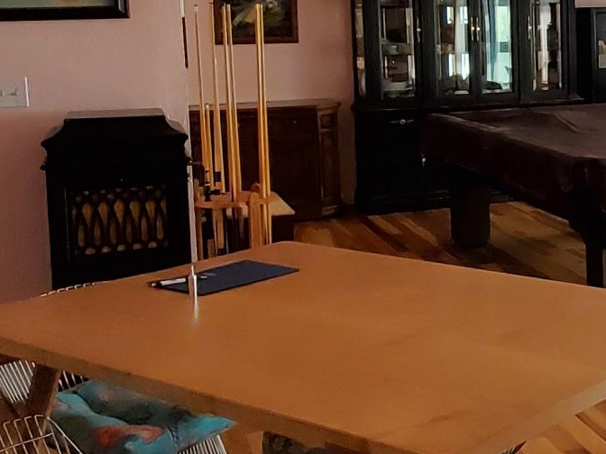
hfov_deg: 30.4
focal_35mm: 58
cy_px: 108
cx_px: 636
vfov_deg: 24.9
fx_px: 1015
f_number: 2.2
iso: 64
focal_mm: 1.8
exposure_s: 1/70
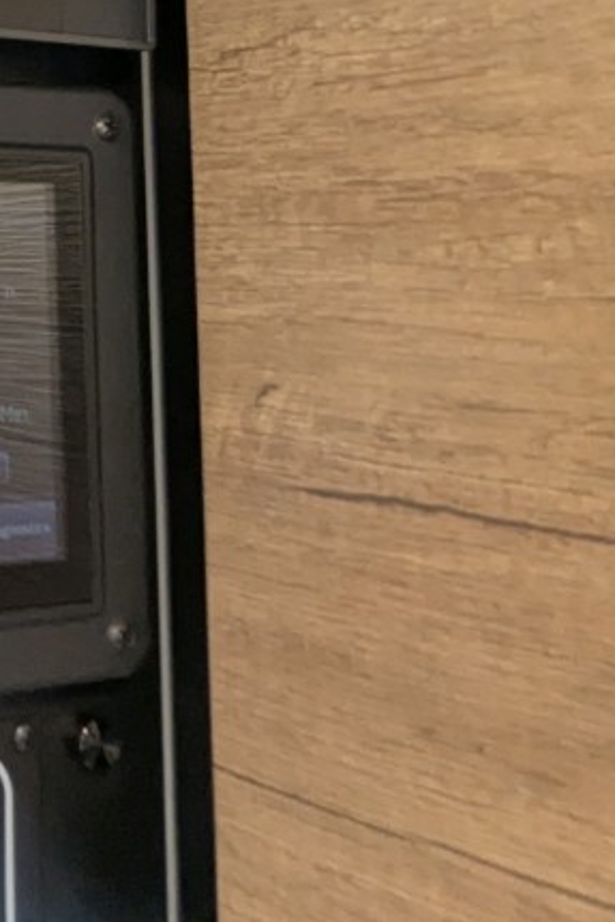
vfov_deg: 35.0
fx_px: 1383
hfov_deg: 20.6
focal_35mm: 54
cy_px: 111
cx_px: -357
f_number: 2.2
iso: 183
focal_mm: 2.35
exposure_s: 1/63.6
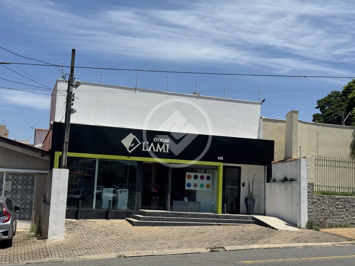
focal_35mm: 48
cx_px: 178
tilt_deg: +7.8
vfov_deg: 30.3
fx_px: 492
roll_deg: -2.2
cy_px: 133
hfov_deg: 39.7
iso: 64
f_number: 1.78
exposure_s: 1/5848
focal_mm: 6.76
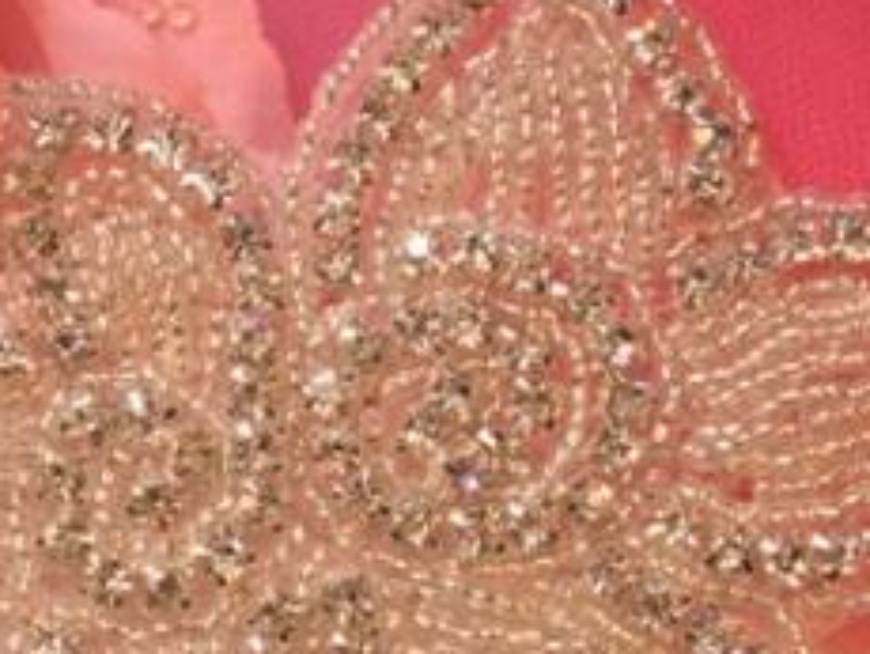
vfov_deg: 10.0
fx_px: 3724
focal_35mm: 148
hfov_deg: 13.3
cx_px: 329
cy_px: 442
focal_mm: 13.7
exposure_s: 1/180
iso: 80
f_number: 4.4
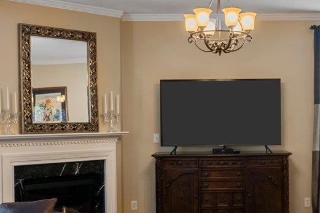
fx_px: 524
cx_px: 226
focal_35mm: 59
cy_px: 124
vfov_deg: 23.0
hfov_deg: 33.5
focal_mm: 15
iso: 400
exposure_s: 1/1.25
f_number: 8
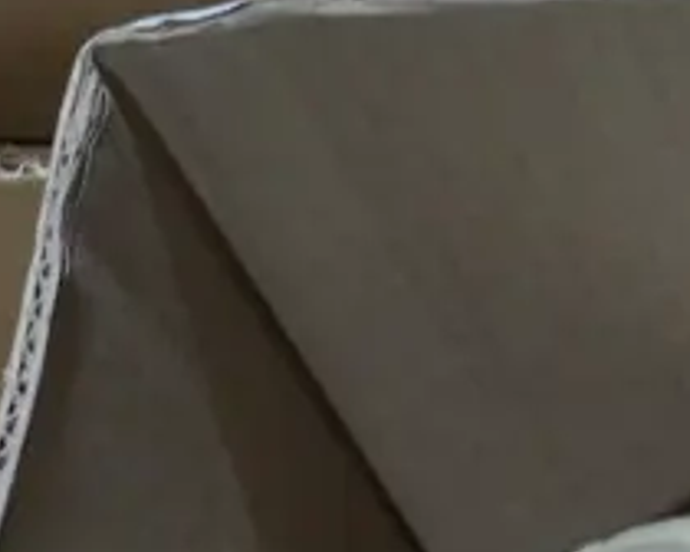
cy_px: 1245
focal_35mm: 190
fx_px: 3880
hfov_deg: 9.1
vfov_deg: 7.7
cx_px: 1663
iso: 250
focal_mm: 20
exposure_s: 1/60
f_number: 4.4
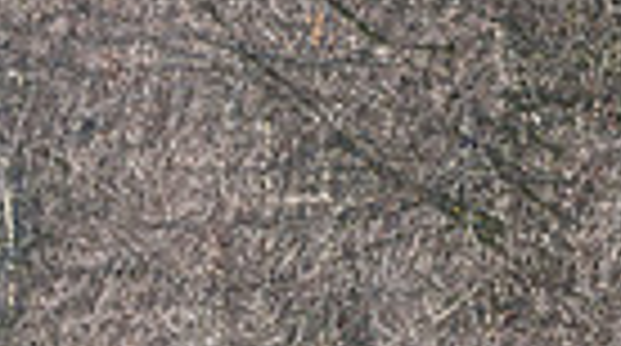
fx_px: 12885
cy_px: 724
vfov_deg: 1.5
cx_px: 385
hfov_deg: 2.8
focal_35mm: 784
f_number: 4.5
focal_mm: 119
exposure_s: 1/1250
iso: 400
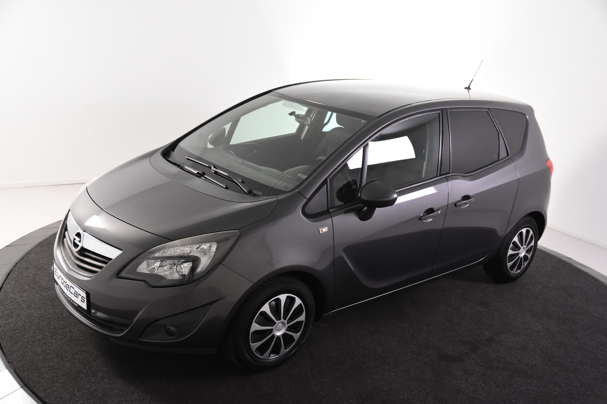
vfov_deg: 36.9
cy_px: 202
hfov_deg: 53.1
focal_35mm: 36
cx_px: 304
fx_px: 607
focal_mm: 24
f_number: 4.5
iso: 1600
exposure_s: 1/80
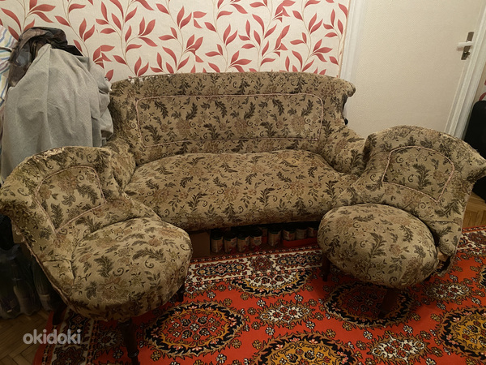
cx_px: 243
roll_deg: -0.6
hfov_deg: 67.3
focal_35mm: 26
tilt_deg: -28.7
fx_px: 365
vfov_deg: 53.1
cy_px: 182
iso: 800
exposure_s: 1/25
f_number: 1.8
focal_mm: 4.25
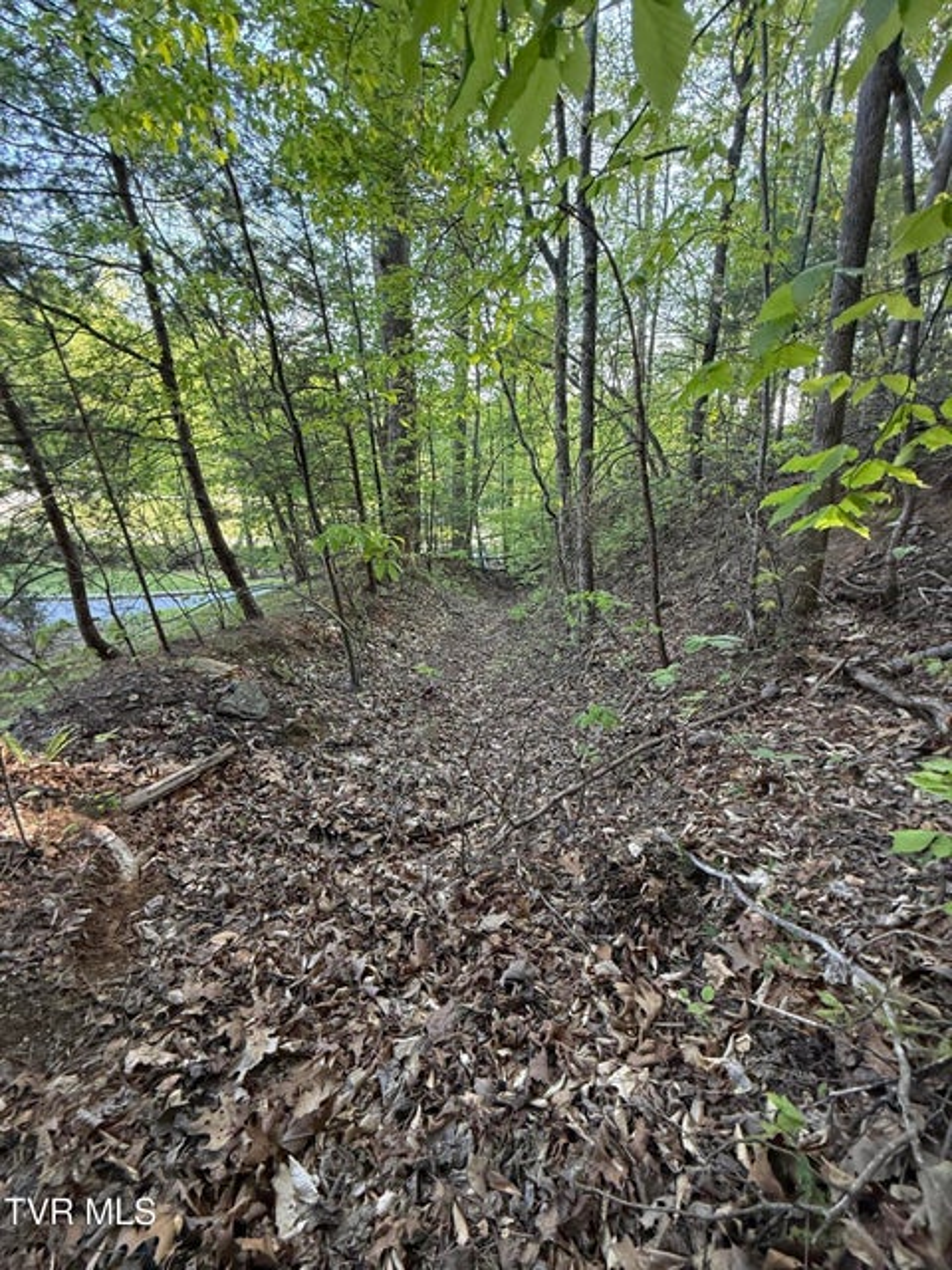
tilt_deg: -25.0
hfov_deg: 85.7
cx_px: 476
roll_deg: +0.4
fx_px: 513
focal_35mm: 14
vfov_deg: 102.1
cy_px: 635
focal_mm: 2.22
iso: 200
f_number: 2.2
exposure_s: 1/99
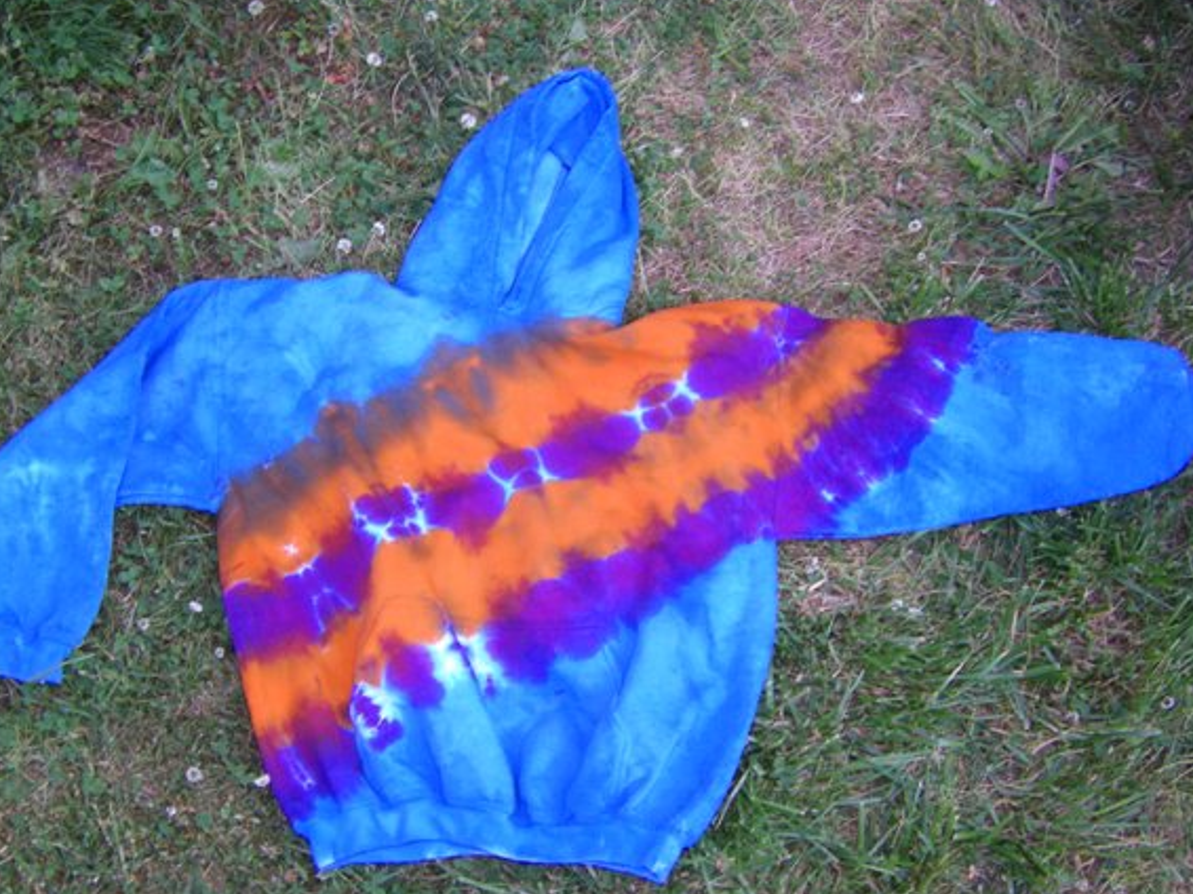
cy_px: 443
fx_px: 1481
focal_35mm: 43
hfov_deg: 43.9
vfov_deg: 33.6
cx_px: 588
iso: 80
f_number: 3.5
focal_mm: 6.3
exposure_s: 1/50
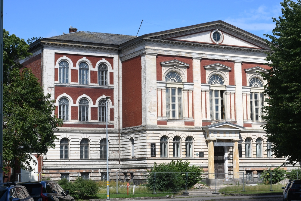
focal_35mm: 75
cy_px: 100
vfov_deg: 18.2
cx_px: 150
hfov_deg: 27.0
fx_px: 627
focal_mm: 50
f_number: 16
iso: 125
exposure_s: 1/125
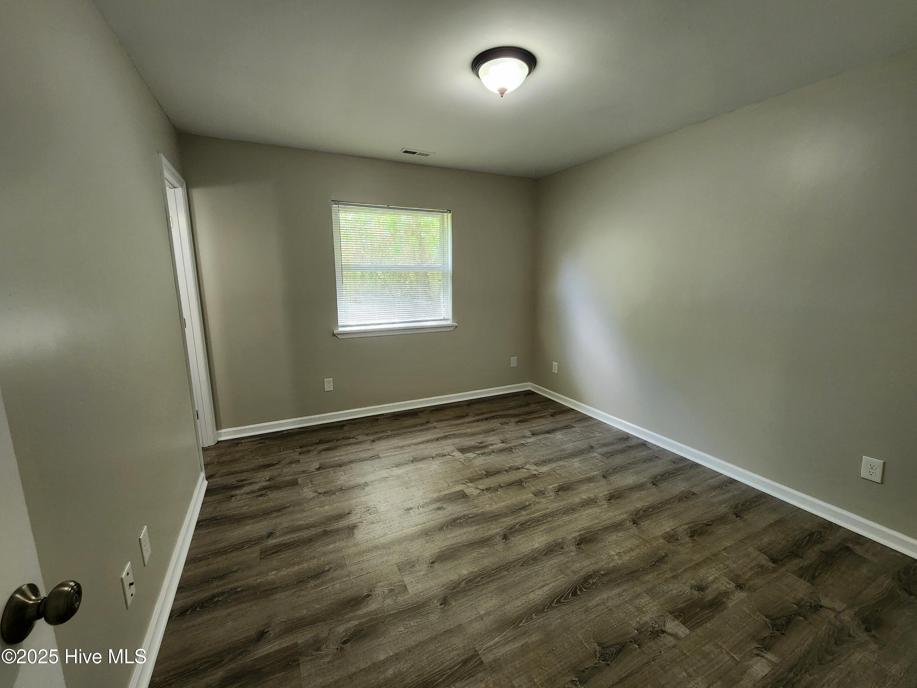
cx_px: 458
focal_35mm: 13
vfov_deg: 89.9
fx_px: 344
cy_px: 344
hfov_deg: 106.2
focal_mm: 2.2
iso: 200
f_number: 2.2
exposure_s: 1/60
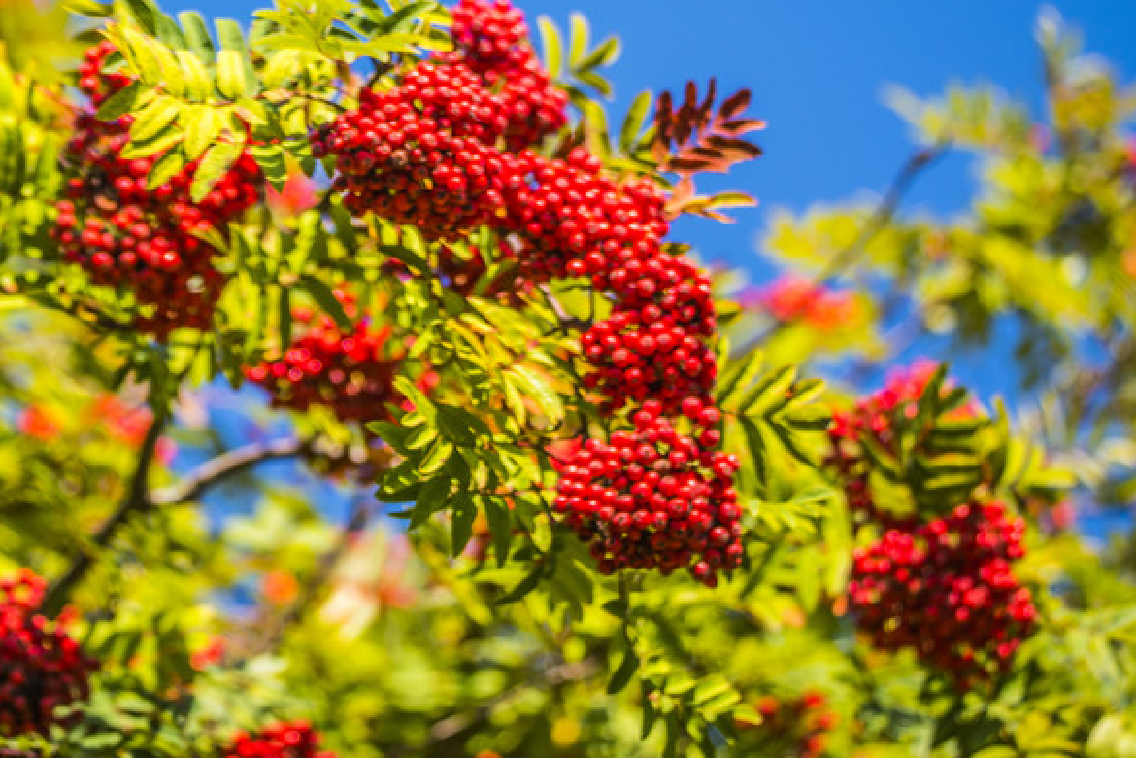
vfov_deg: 5.9
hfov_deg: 8.9
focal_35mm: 231
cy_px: 252
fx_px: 7289
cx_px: 357
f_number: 5
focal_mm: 150
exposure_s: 1/400
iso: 100
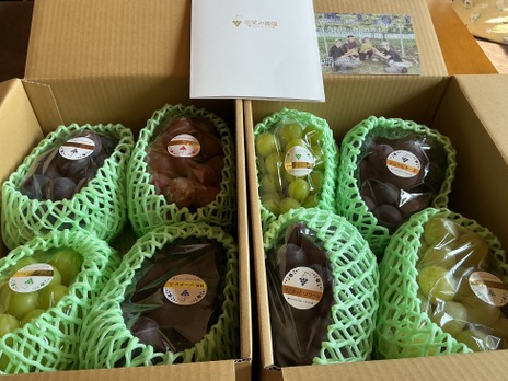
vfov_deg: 46.8
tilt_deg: -46.2
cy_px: 185
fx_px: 440
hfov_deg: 60.0
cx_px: 261
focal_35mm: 30
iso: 40
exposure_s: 1/120
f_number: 1.8
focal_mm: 3
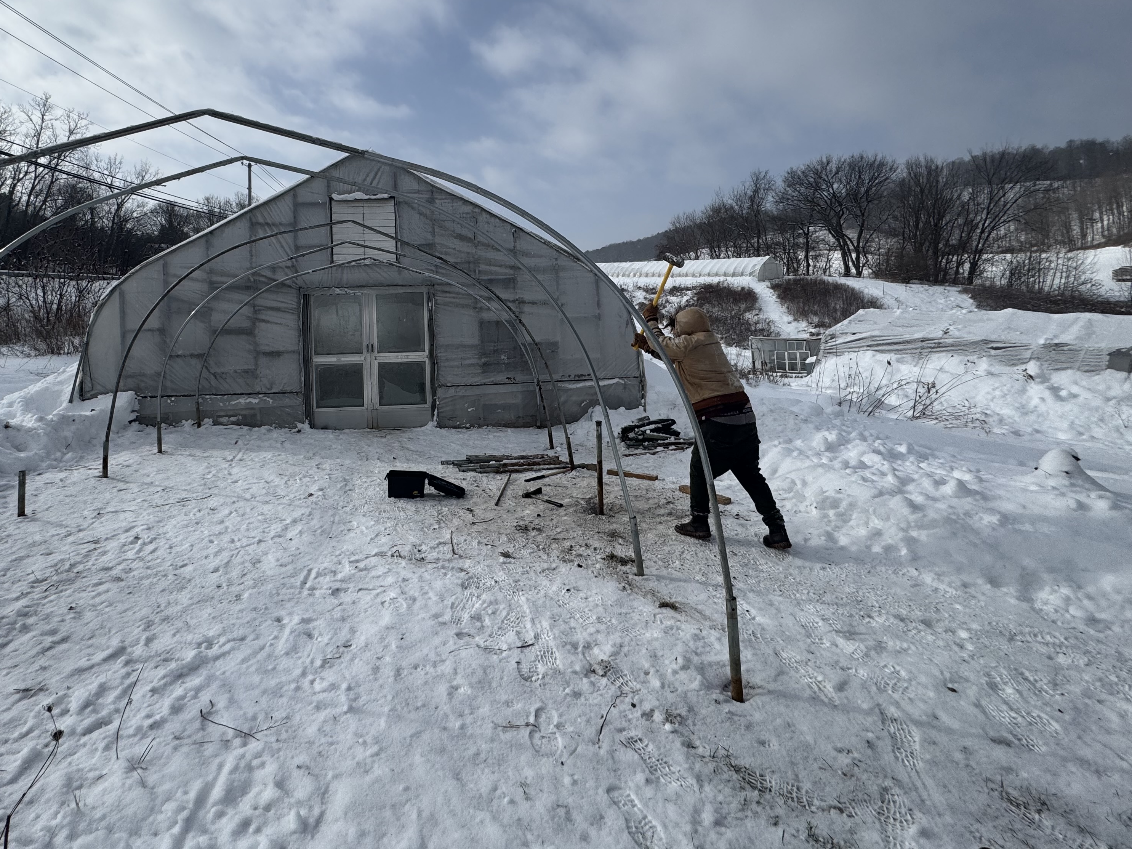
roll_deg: +3.1
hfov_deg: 84.1
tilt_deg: +0.2
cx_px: 484
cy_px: 309
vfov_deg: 67.4
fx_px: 621
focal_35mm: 19
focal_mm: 2.22
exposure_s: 1/3717
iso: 40
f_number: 2.2
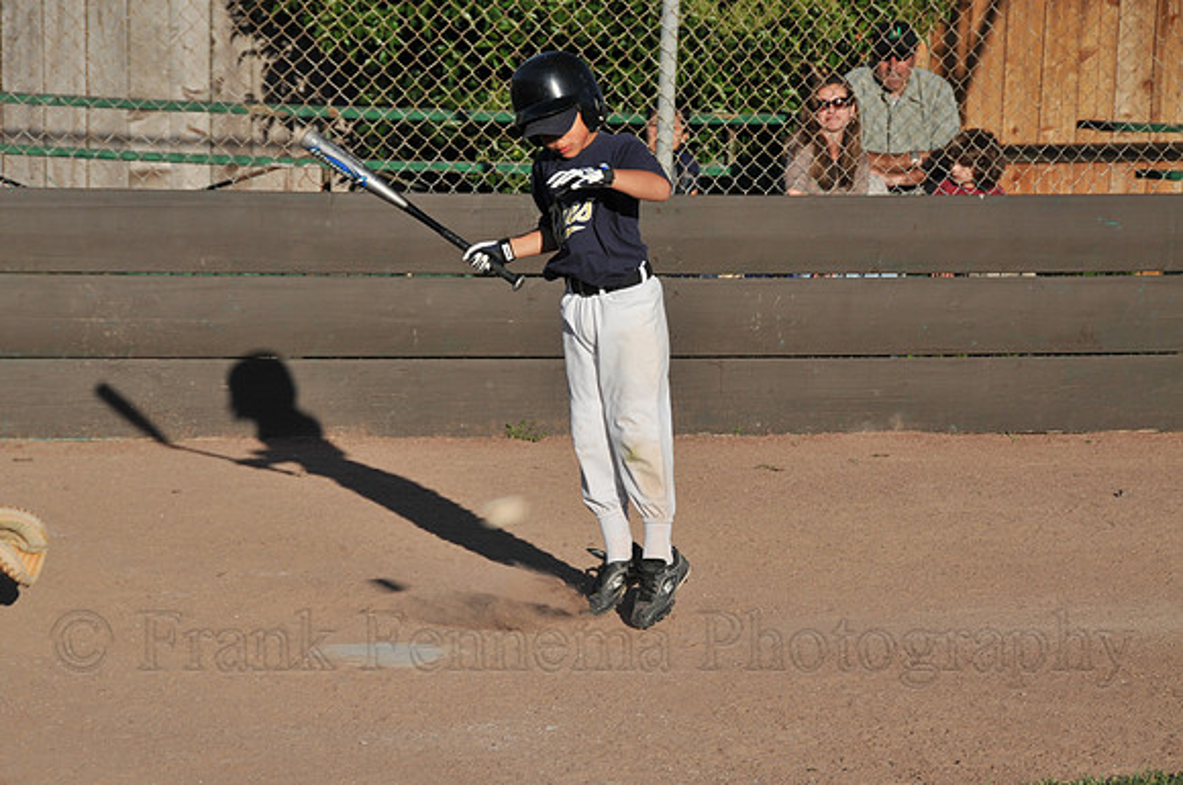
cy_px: 392
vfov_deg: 9.6
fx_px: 4676
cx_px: 592
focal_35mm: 142
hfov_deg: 14.4
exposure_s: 1/250
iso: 200
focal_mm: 95
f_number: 8
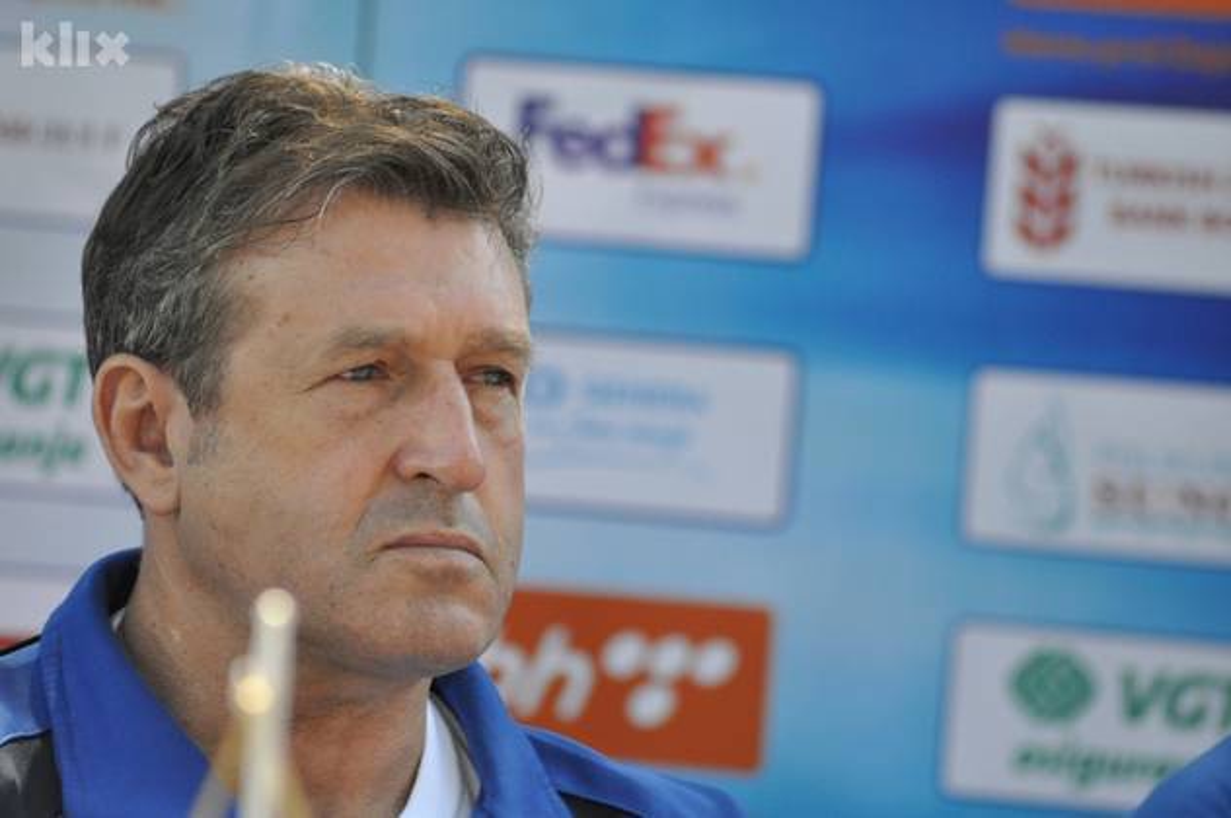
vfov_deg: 4.7
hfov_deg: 7.1
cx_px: 616
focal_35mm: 292
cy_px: 409
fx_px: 9991
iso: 1000
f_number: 4.8
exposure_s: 1/1250
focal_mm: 195
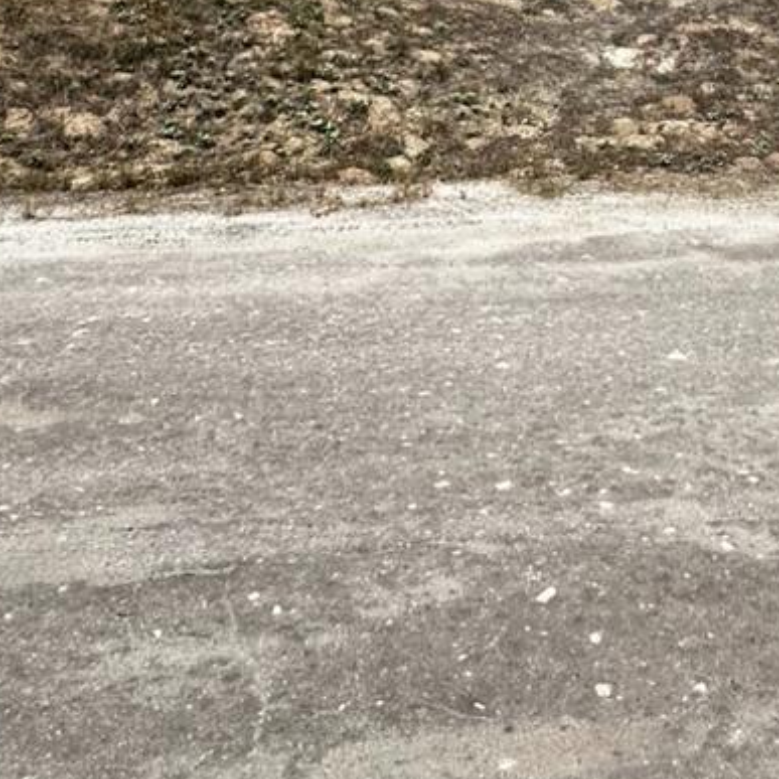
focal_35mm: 48
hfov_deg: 33.3
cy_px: -225
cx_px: 716
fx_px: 1222
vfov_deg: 29.0
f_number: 2.2
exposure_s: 1/2398
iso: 50
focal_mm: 2.22
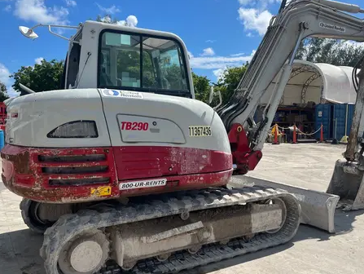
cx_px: 196
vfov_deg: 44.2
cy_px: 143
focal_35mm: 32
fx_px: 337
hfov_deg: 56.7
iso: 50
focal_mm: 5.1
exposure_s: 1/4149
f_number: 1.6
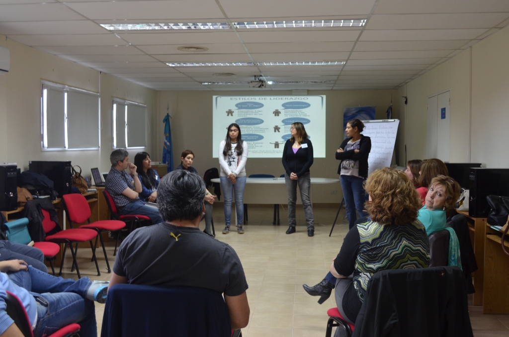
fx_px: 550
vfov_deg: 34.1
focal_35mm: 39
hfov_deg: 49.6
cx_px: 254
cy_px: 168
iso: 500
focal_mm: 26
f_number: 5.6
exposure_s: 1/25
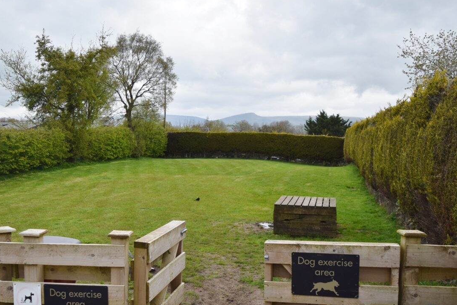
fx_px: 457
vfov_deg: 36.6
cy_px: 192
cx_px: 208
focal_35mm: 36
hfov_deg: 53.1
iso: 100
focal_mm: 18
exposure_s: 1/640
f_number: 3.5
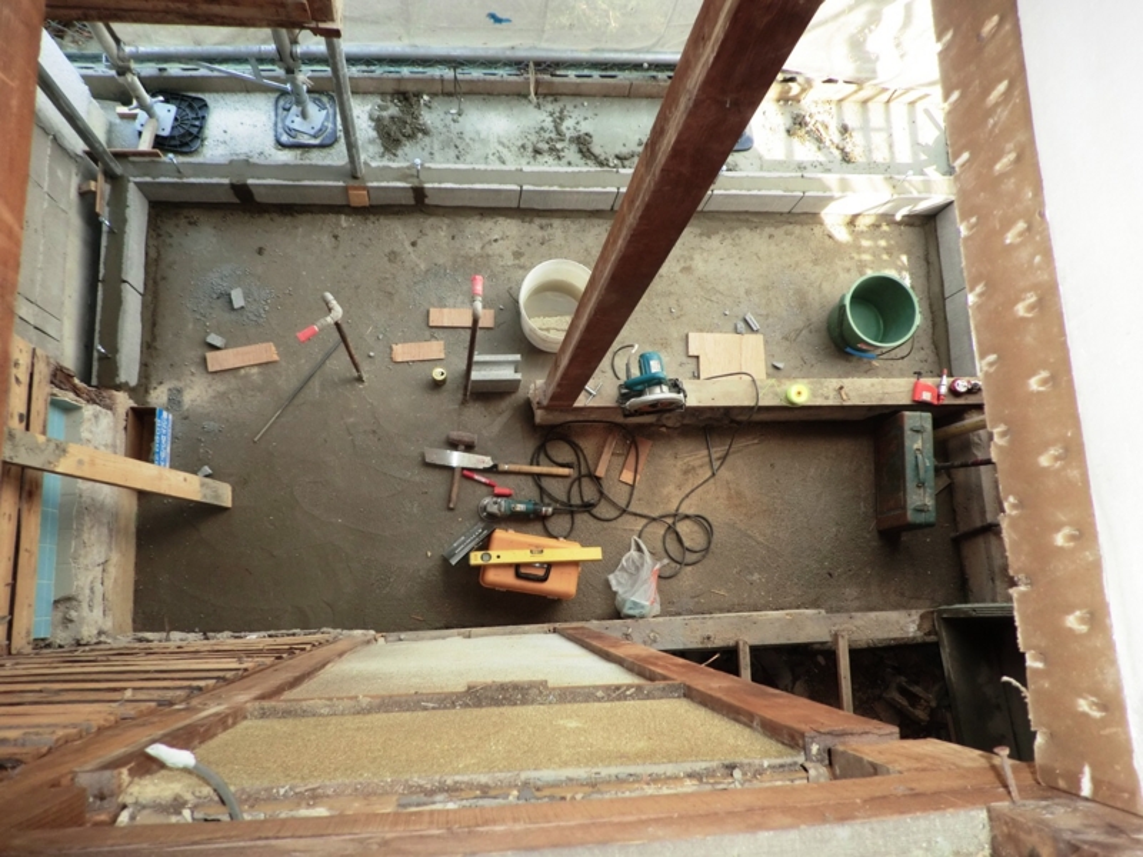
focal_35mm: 26
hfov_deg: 67.3
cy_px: 428
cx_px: 572
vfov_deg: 53.1
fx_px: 859
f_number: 2.8
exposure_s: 1/60
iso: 80
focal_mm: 4.7
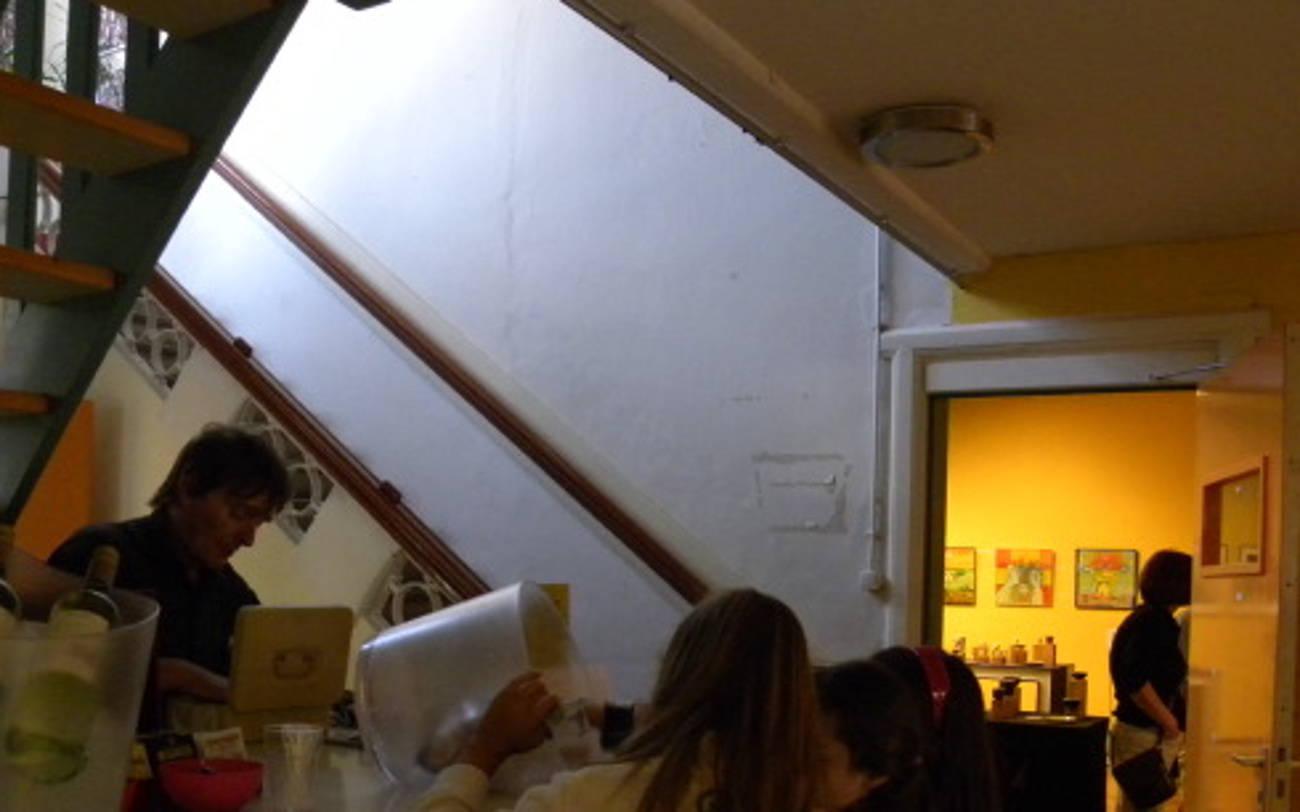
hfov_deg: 54.0
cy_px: 600
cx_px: 621
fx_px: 1275
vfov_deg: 34.6
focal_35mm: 36
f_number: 2.8
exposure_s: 1/36.1
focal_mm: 4.6
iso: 400
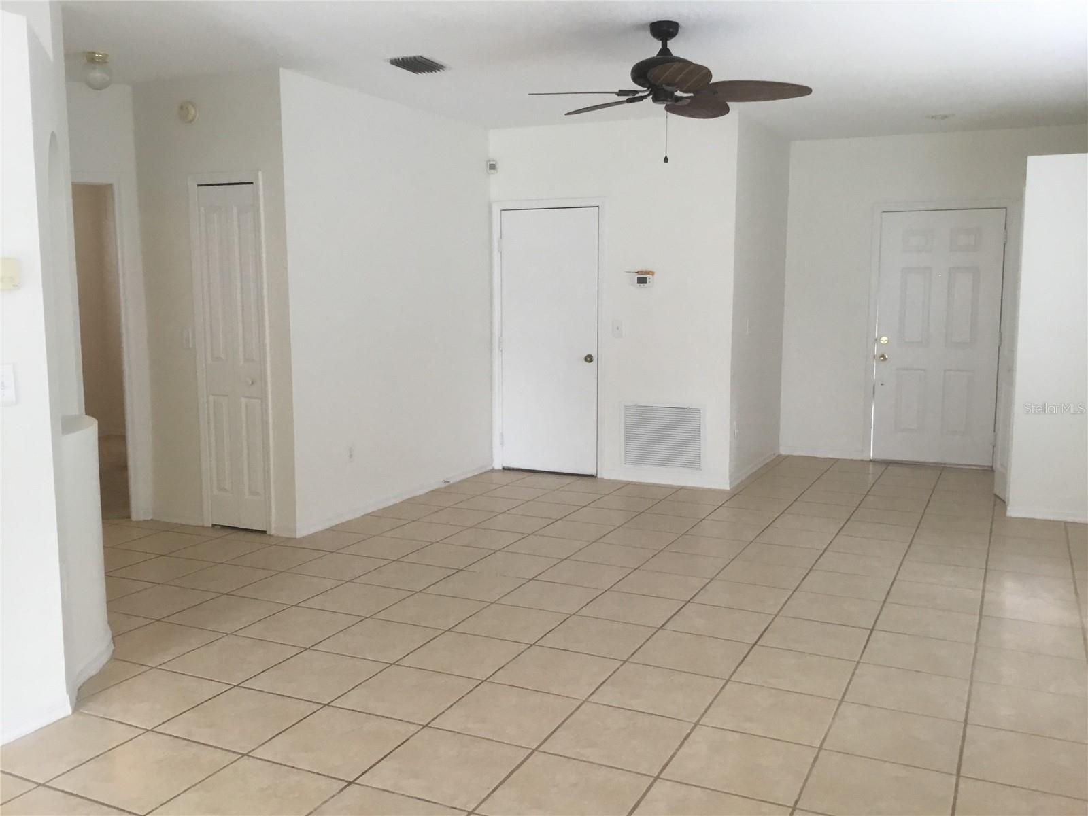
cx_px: 544
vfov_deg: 45.4
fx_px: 974
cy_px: 408
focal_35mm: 31
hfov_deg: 58.4
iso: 64
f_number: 2.4
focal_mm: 3.3
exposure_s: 1/30
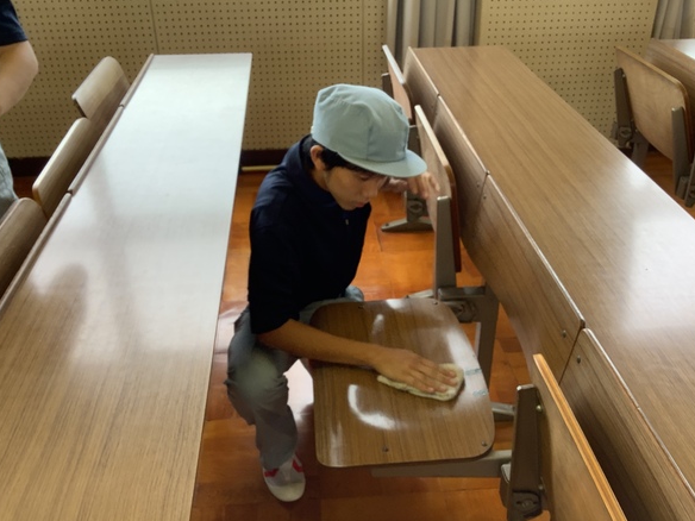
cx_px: 349
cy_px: 283
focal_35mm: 34
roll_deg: +3.0
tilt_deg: -29.8
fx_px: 683
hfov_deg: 54.0
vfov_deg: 41.8
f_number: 2.4
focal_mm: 3.3
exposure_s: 1/100
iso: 50
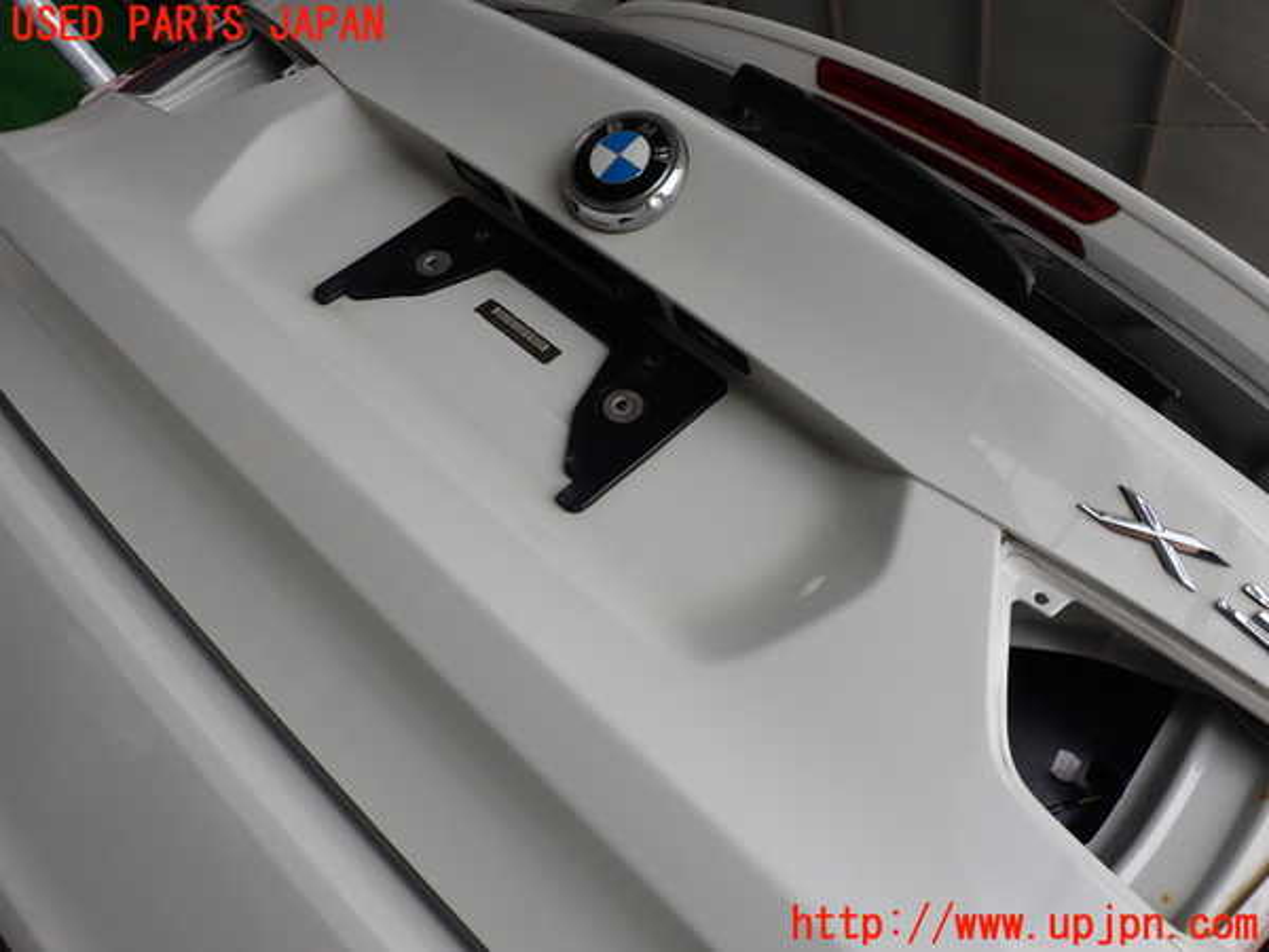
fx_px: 1100
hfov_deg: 60.0
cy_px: 476
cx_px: 634
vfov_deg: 46.8
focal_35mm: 30
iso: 100
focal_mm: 5.4
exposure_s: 1/400
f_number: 3.2
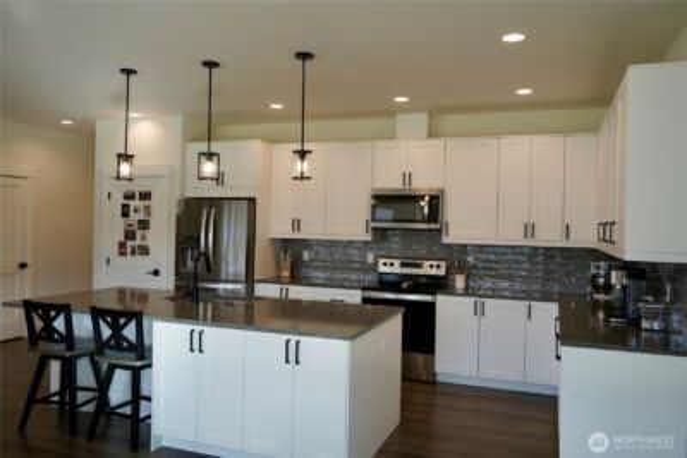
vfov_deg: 46.4
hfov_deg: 65.5
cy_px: 229
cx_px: 344
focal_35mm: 28
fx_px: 534
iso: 500
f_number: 8
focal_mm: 28
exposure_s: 1/60
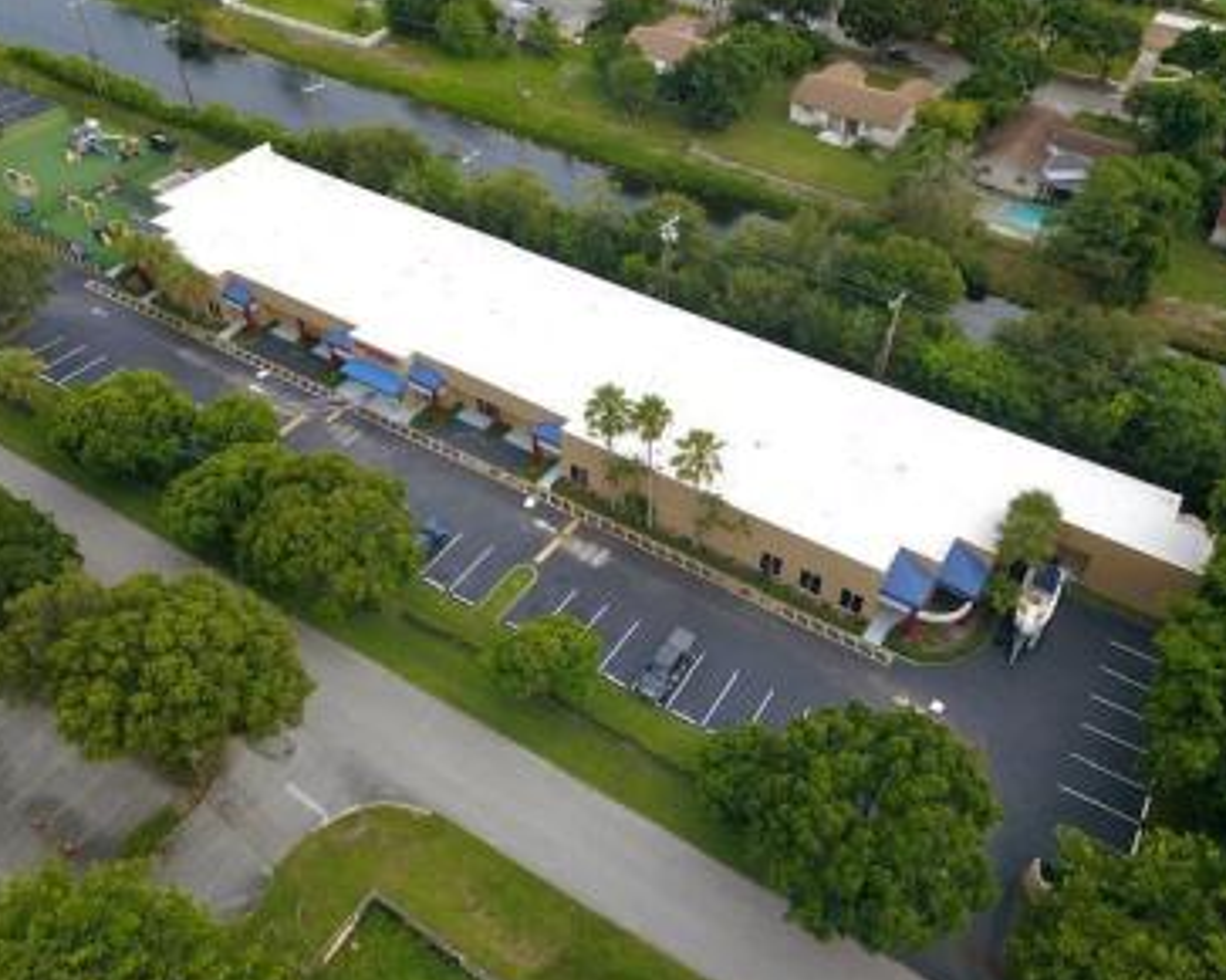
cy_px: 500
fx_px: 1015
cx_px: 652
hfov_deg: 62.2
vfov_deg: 51.5
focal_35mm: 28
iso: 100
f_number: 2.2
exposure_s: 1/355
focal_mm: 4.73
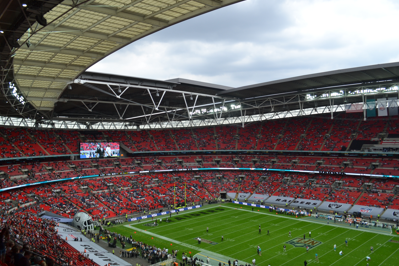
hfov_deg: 63.7
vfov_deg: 45.0
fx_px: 321
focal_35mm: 29
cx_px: 196
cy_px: 133
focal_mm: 18
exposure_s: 1/125
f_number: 5.6
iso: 280
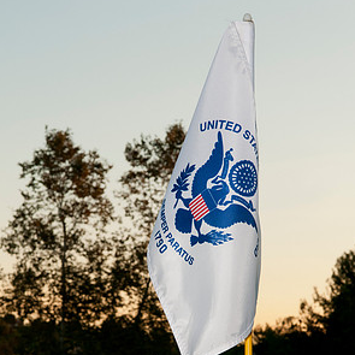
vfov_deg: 17.2
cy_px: 256
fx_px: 1172
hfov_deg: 17.2
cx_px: 176
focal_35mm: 101
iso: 500
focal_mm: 52
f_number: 10
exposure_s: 1/320
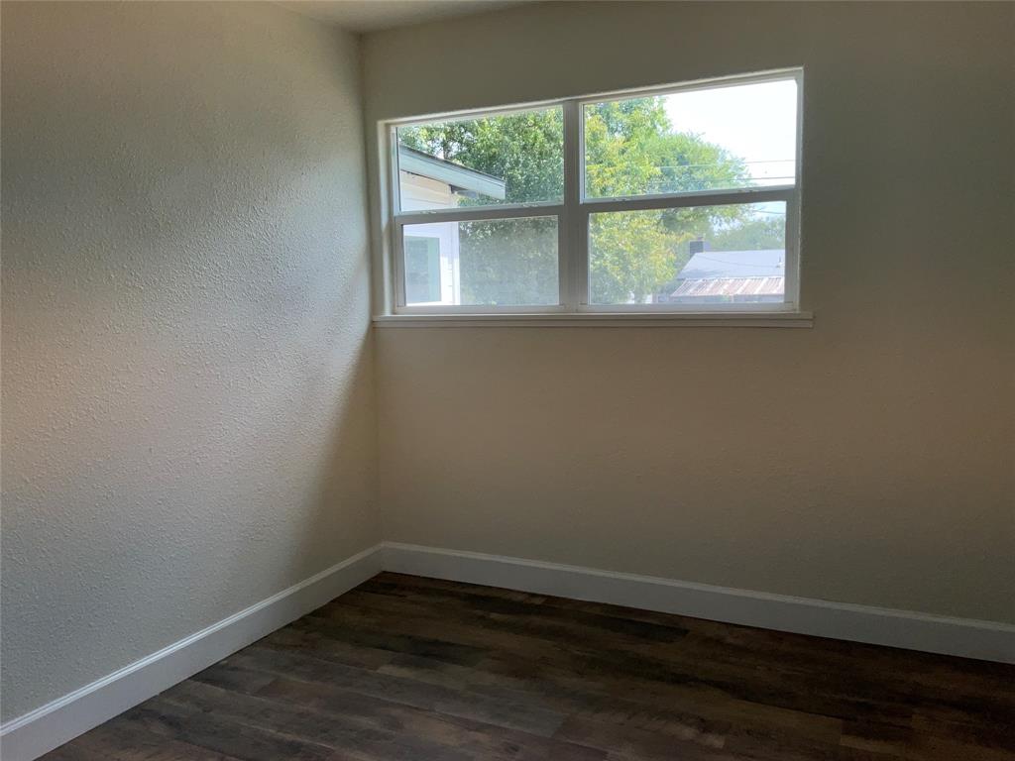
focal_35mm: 29
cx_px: 508
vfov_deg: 48.2
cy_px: 380
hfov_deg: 61.7
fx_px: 850
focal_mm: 3
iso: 16
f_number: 1.8
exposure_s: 1/509
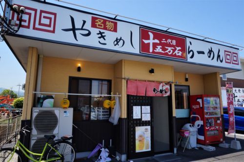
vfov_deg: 53.0
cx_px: 122
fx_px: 162
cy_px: 81
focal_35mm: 24
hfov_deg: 73.8
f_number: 16
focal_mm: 16
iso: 200
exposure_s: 1/100
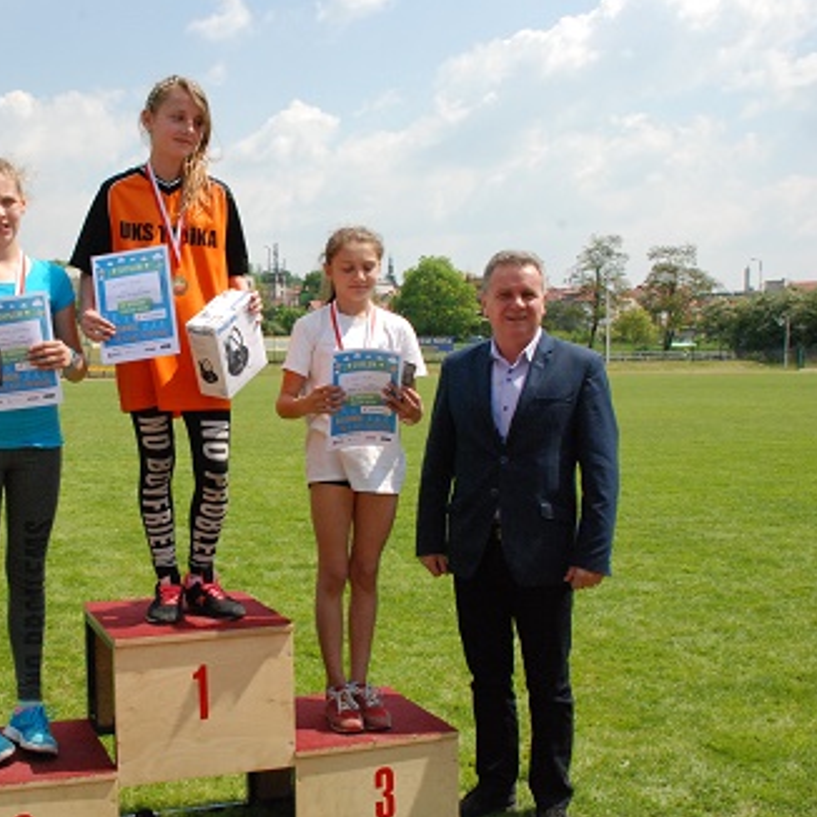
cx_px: 226
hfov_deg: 38.4
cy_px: 408
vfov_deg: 39.2
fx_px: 1148
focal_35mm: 43
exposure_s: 1/800
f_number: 14
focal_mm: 22
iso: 1250
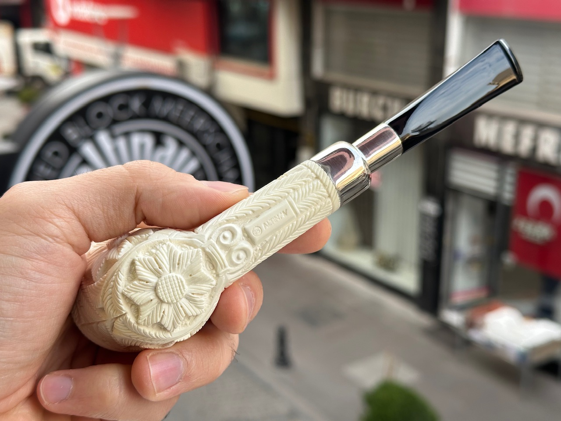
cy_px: 210
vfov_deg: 30.3
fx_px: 778
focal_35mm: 48
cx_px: 280
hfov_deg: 39.7
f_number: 1.78
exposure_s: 1/417
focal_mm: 6.86
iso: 64
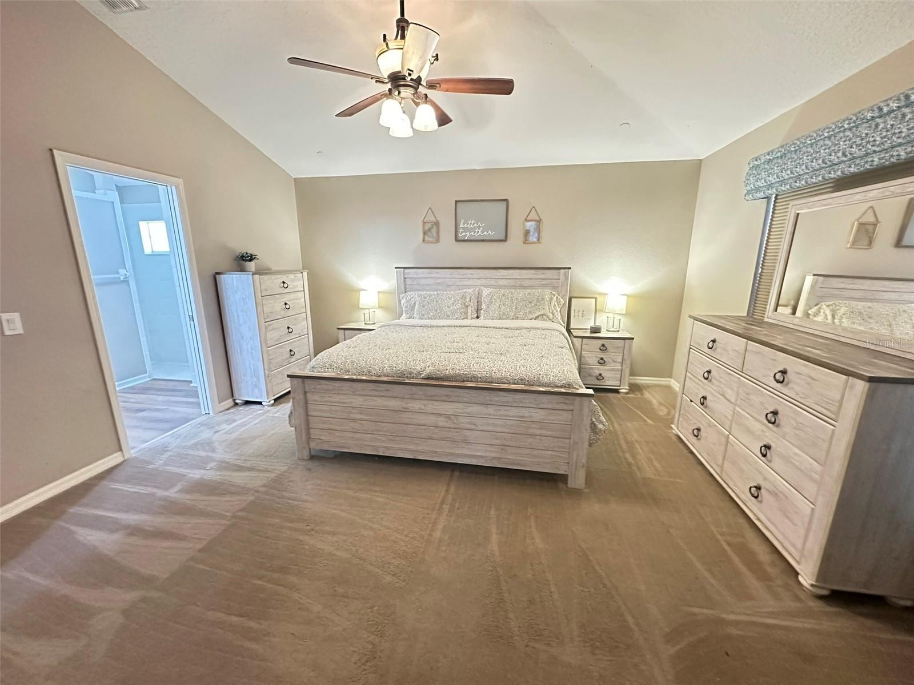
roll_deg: -0.3
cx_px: 457
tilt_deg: -12.4
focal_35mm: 14
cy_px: 342
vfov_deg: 85.7
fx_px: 370
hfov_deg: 102.1
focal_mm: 2.22
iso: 1250
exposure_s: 1/40
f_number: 2.2
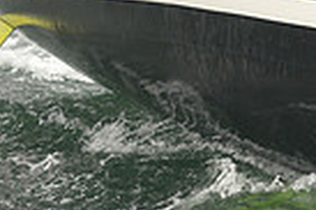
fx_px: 3200
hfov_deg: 5.7
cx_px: 219
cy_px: -193
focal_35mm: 365
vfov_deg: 3.7
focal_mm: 86
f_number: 4
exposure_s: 1/500
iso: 250
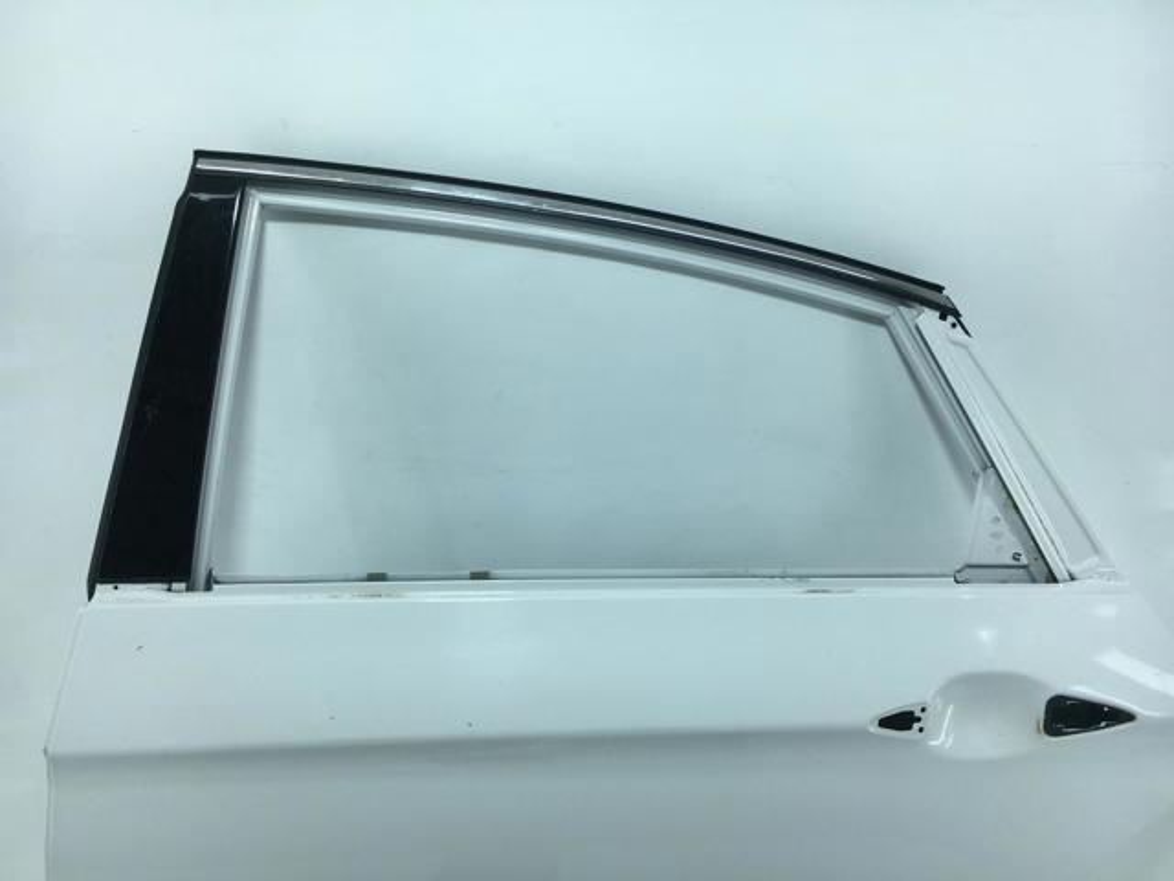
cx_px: 587
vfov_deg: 48.2
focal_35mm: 29
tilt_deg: -26.2
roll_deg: +0.8
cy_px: 440
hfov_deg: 61.7
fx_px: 984
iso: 25
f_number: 2.2
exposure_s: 1/452
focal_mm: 4.15
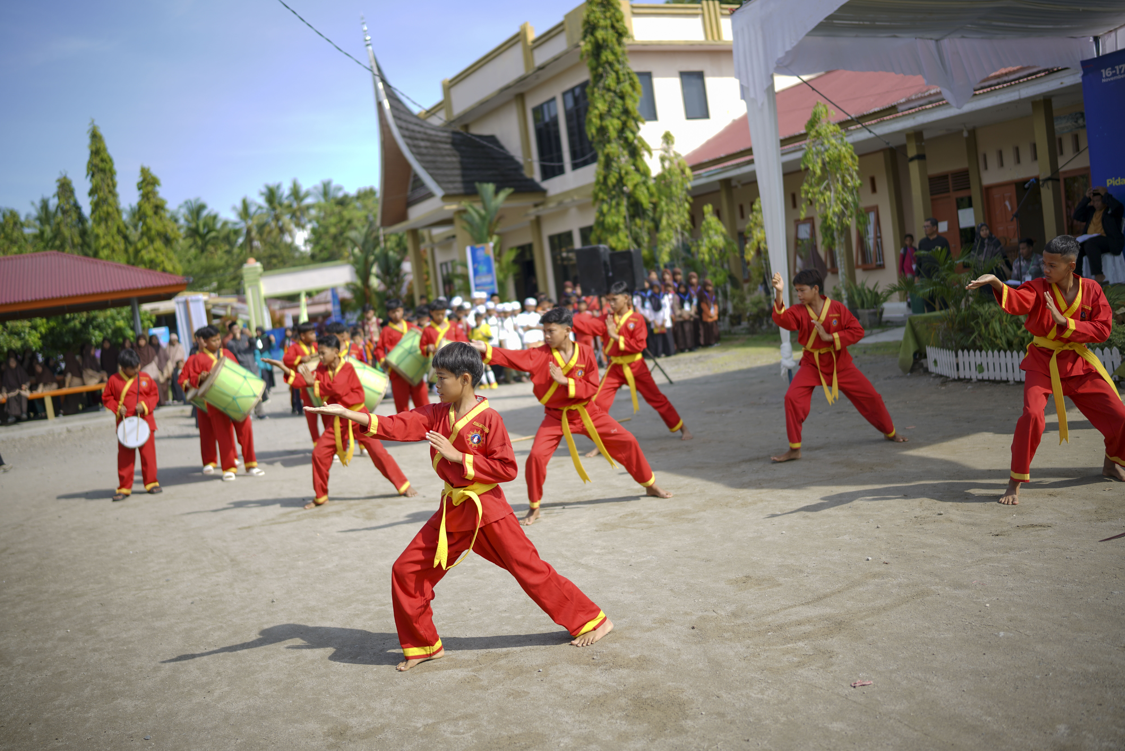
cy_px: 376
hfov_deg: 54.4
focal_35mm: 35
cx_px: 562
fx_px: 1094
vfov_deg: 37.9
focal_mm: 35
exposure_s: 1/2500
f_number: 1.4
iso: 50
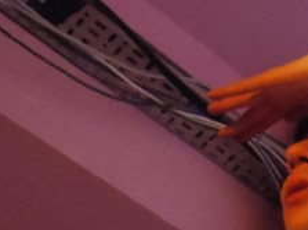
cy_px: 306
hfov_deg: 16.8
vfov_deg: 12.3
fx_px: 1032
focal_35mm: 116
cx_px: 260
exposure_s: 1/80
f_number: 4.5
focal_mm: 6.8
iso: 4000
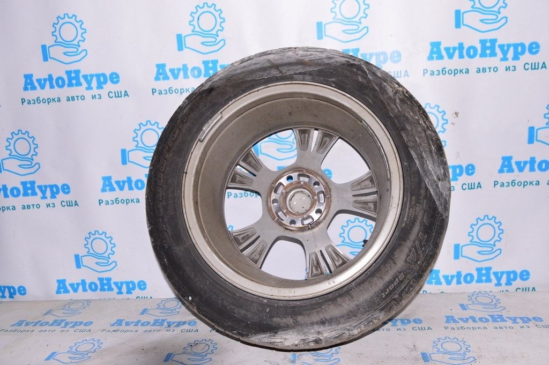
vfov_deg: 43.5
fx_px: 457
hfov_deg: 62.0
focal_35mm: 30
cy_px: 182
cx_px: 274
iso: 1600
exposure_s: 1/200
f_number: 8
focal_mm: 20
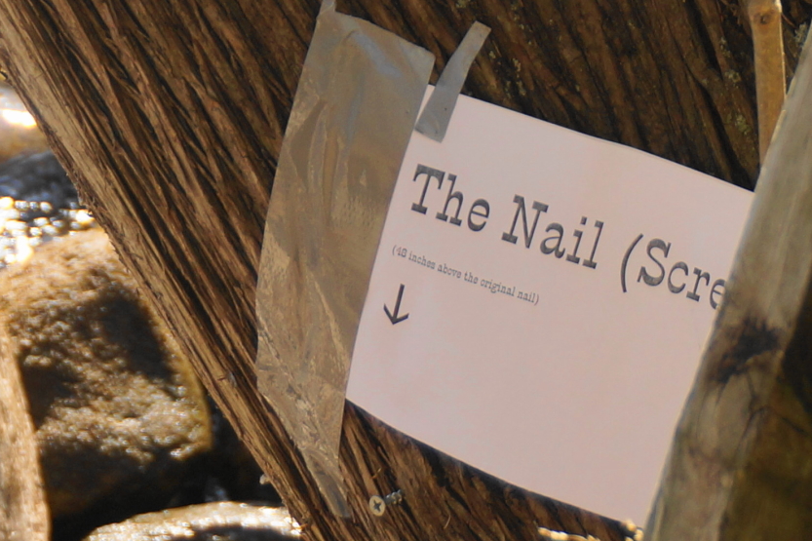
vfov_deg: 12.7
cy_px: 250
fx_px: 2435
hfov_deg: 18.9
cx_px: 472
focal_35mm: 108
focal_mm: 60
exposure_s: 1/100
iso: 100
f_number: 5
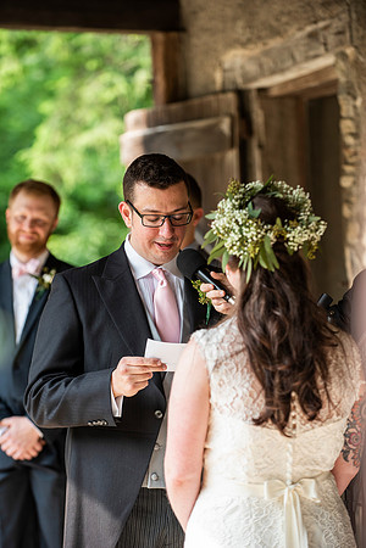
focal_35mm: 140
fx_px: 2135
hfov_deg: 9.8
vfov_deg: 14.7
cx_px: 183
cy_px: 274
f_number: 3.5
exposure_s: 1/500
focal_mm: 140
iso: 400
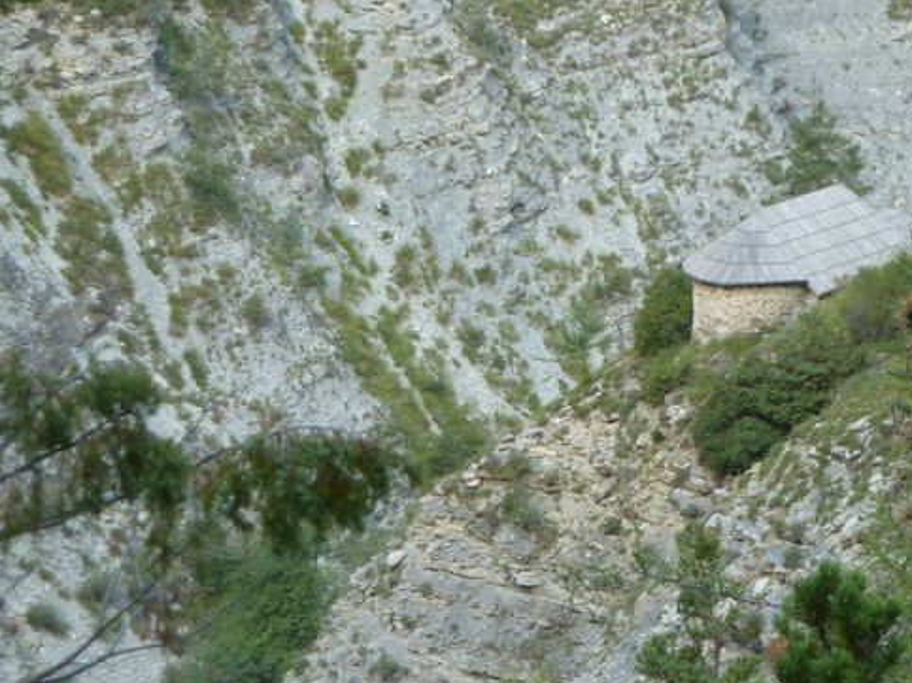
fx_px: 5189
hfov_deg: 10.0
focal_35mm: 197
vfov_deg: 7.5
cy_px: 413
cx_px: 665
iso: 80
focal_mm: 19.5
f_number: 4.4
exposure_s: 1/60
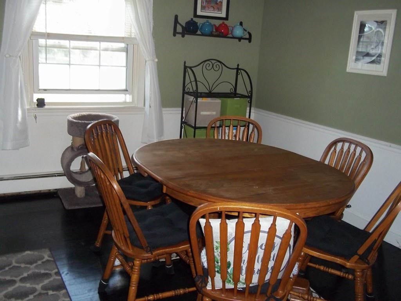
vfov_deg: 39.7
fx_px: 417
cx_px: 200
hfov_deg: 51.4
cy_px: 150
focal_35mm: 36
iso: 320
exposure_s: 1/30
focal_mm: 6.5
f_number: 3.1
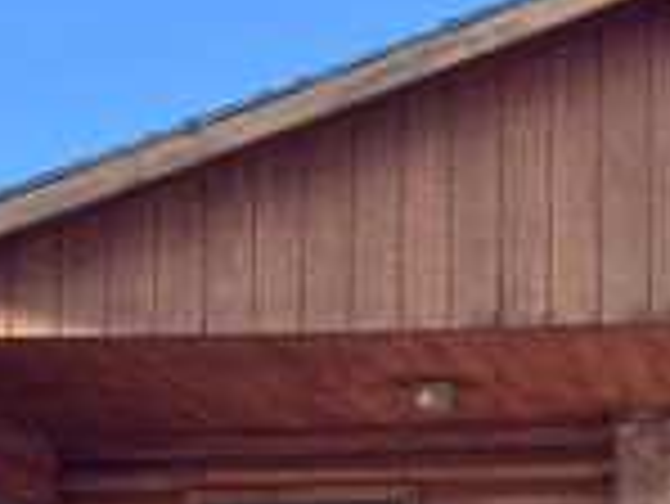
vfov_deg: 9.1
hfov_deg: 12.2
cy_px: 578
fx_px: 3119
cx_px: 576
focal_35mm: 161
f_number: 1.78
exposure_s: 1/1193
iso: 64
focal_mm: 6.76
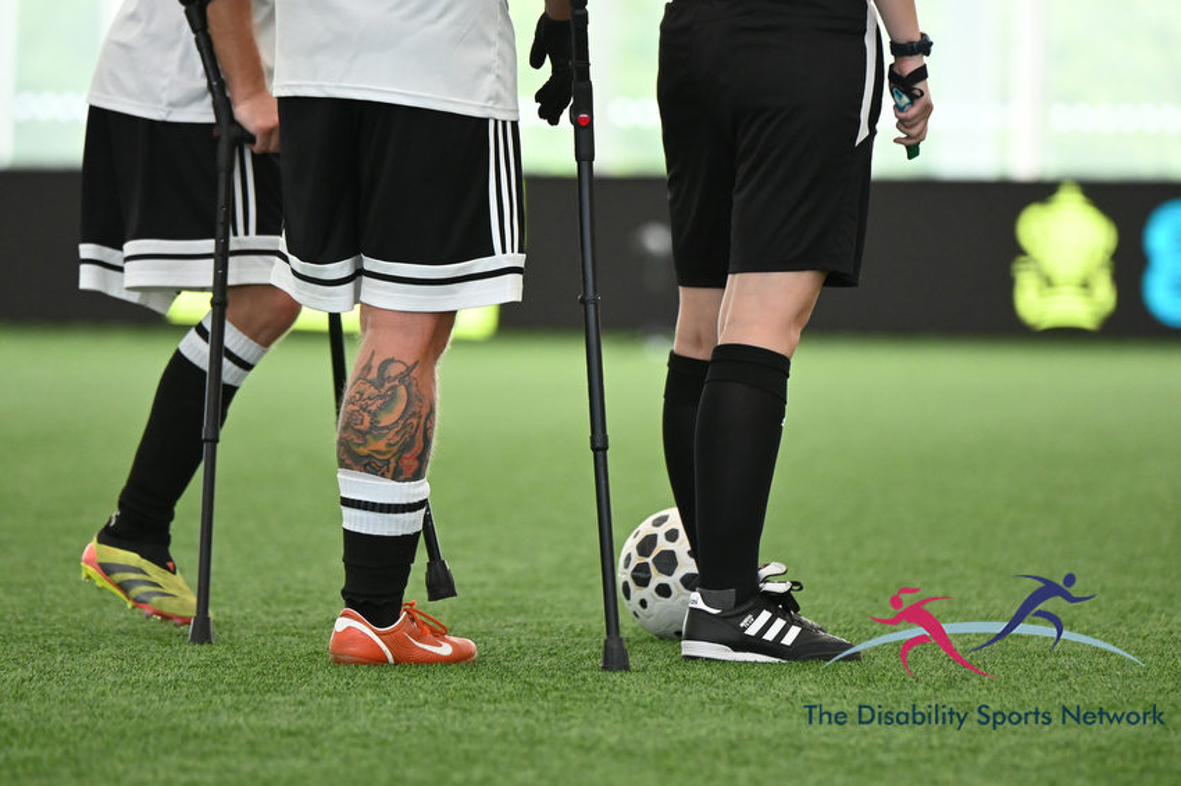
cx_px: 590
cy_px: 393
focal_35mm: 270
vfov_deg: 5.1
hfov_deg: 7.6
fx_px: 8854
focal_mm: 180
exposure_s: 1/1600
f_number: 2.8
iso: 3200
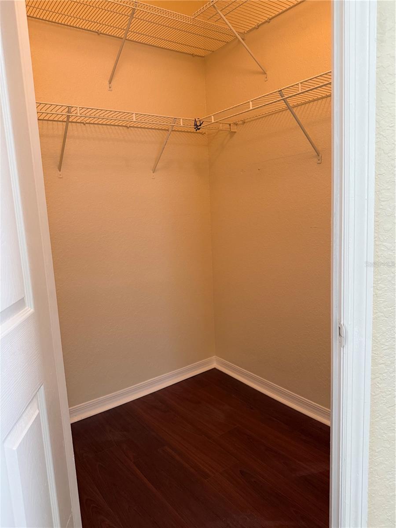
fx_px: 366
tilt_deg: -8.4
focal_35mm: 24
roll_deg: +1.4
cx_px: 198
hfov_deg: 56.8
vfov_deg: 71.6
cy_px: 264
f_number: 1.78
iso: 250
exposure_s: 1/60
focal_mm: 6.76
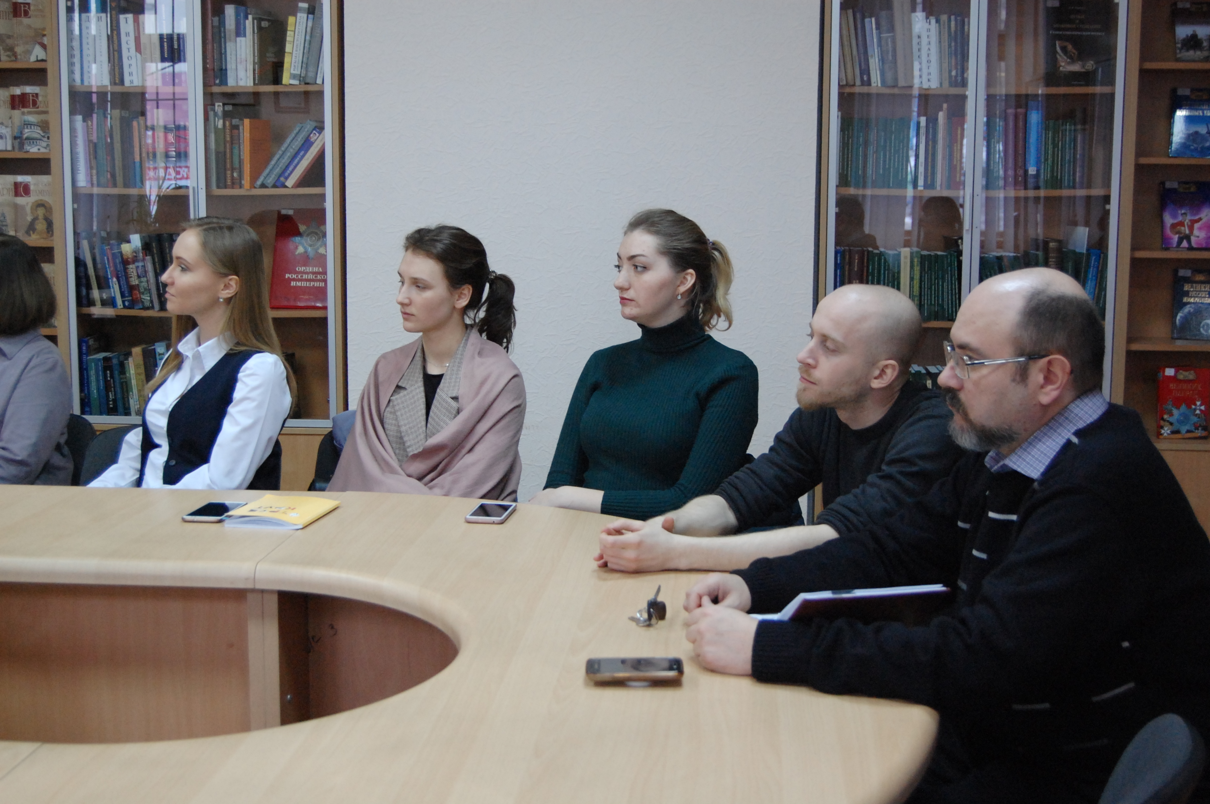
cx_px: 605
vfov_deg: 28.0
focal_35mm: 48
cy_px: 402
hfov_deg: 41.1
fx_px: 1612
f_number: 4.5
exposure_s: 1/50
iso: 1600
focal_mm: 32
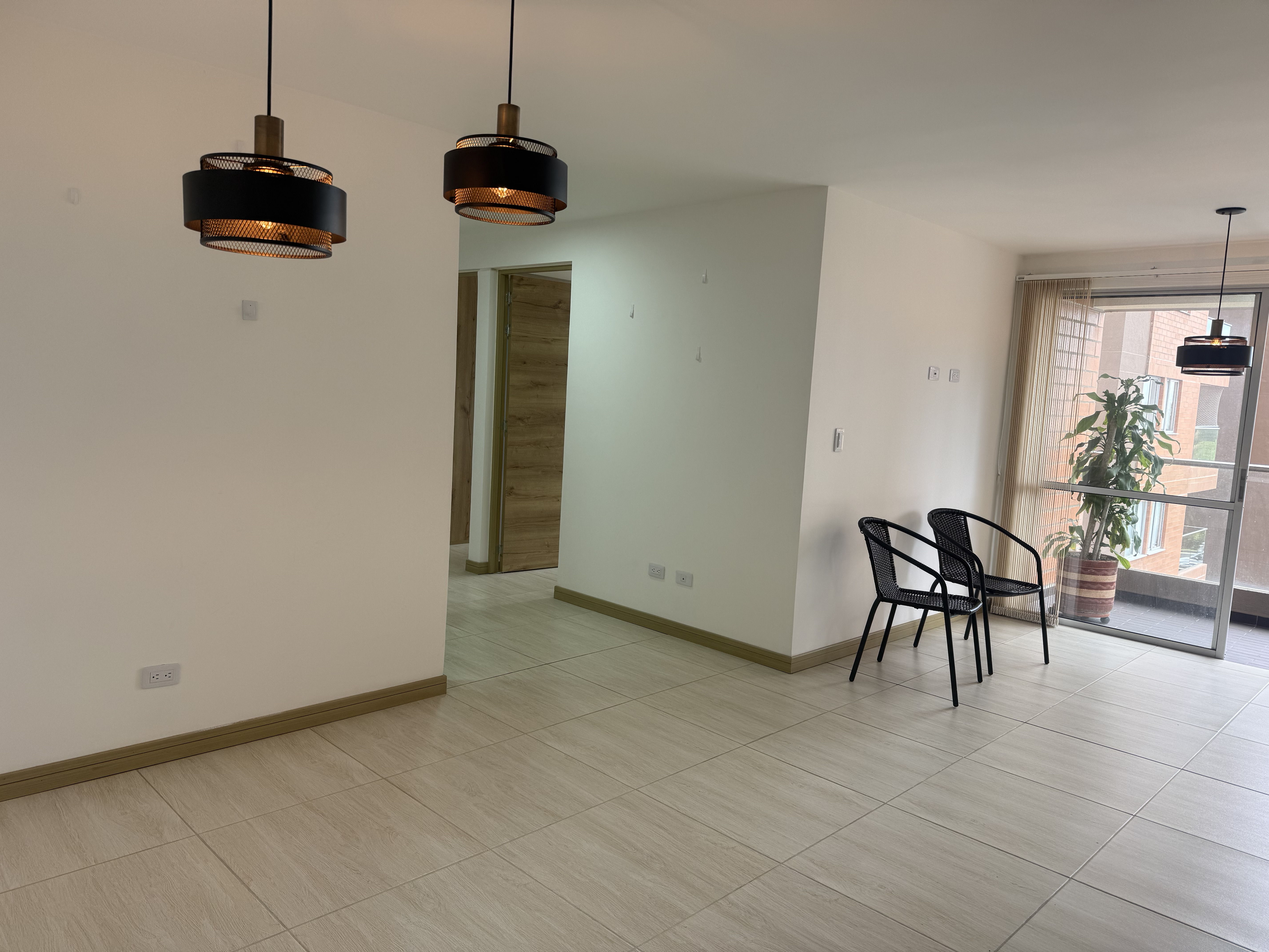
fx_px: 880
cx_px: 634
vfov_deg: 56.8
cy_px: 476
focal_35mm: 24
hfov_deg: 71.6
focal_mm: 6.76
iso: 64
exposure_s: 1/121
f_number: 1.78
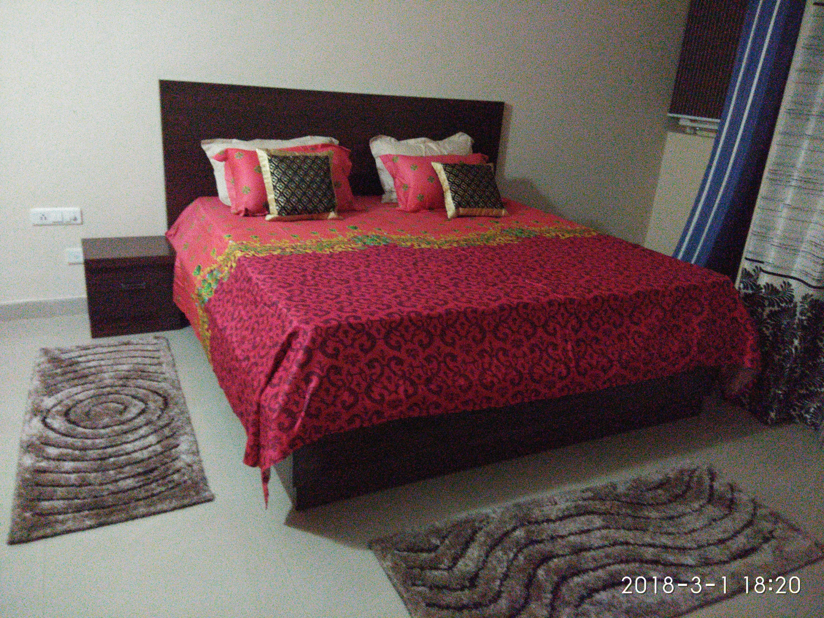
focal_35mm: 21
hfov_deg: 79.0
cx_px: 412
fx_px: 500
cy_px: 309
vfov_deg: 63.4
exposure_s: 1/13
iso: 3200
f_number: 2
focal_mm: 3.57
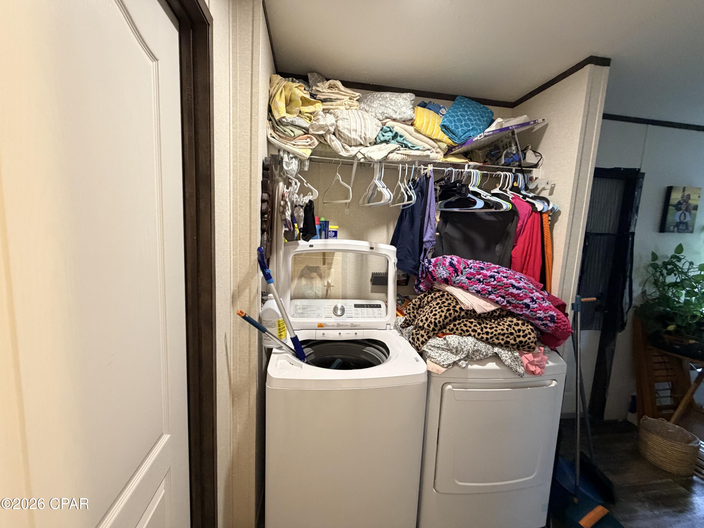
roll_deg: -2.2
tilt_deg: -6.1
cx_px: 352
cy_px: 264
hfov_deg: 102.1
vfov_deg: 85.7
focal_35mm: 14
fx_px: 285
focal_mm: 2.22
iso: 500
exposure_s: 1/60
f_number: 2.2
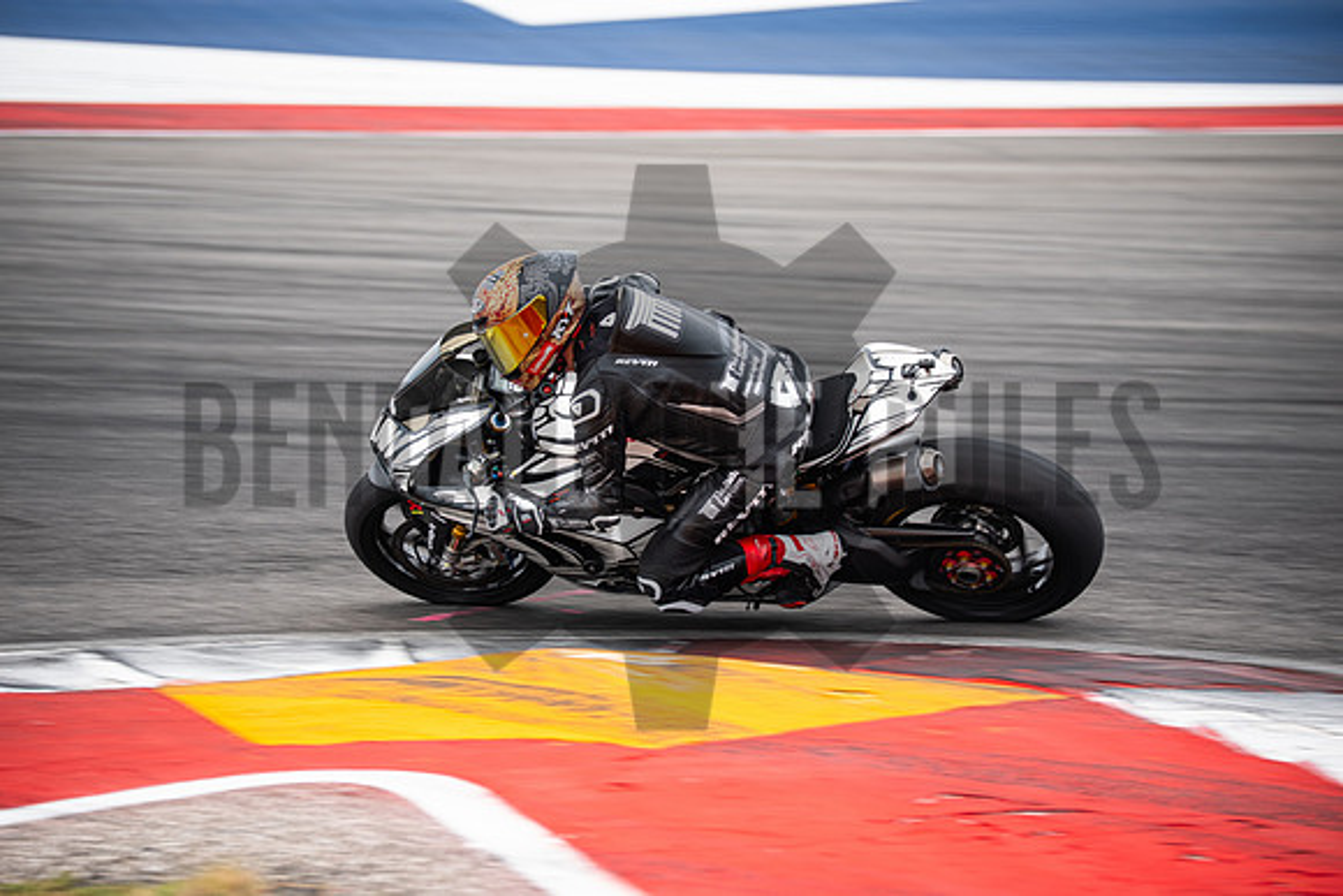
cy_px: 448
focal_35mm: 202
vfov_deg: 6.8
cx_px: 672
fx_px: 7537
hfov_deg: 10.2
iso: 160
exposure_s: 1/250
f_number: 3.2
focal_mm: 134.4
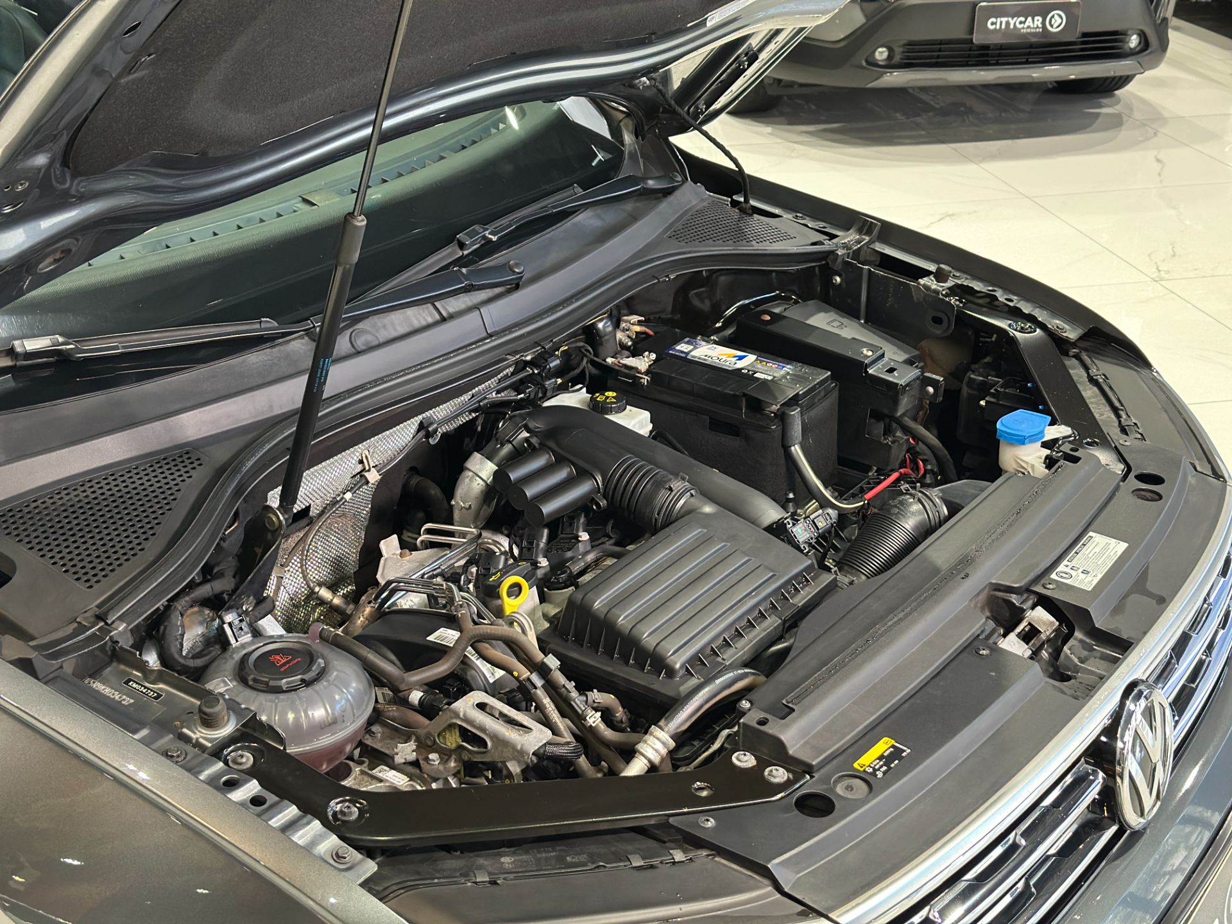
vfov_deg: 30.3
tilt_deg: -25.6
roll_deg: -0.6
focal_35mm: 48
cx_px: 616
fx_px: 1708
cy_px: 462
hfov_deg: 39.7
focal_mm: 6.86
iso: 320
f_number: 1.78
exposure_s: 1/60
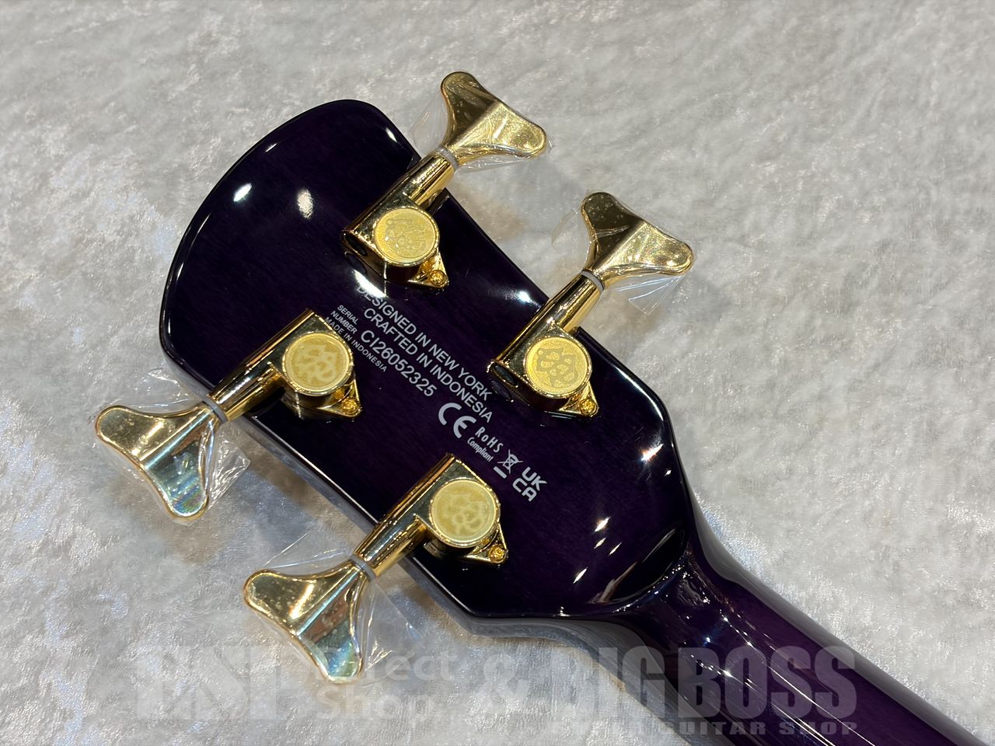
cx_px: 498
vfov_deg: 28.0
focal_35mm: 52
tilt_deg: -57.9
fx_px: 1495
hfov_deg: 36.8
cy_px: 373
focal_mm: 5.96
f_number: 1.6
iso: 100
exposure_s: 1/60
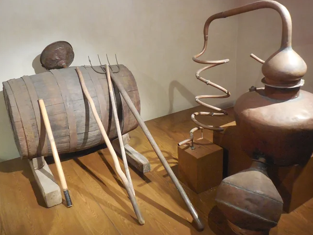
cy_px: 117
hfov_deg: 56.8
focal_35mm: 32
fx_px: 289
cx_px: 156
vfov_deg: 44.2
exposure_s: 1/5
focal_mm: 4.6
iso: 800
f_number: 3.5
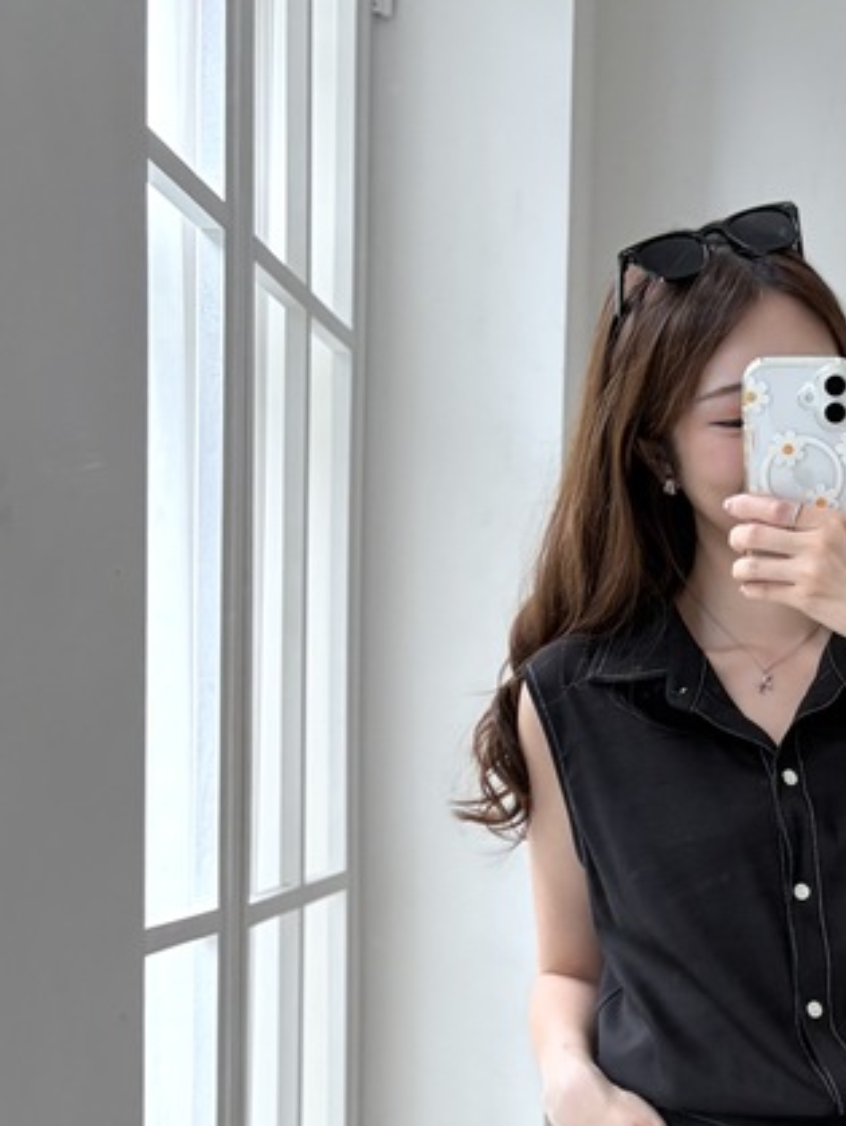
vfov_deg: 28.1
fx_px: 2017
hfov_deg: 22.5
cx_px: 900
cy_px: 1268
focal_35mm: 62
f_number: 1.6
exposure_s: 1/120
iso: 100
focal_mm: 5.96
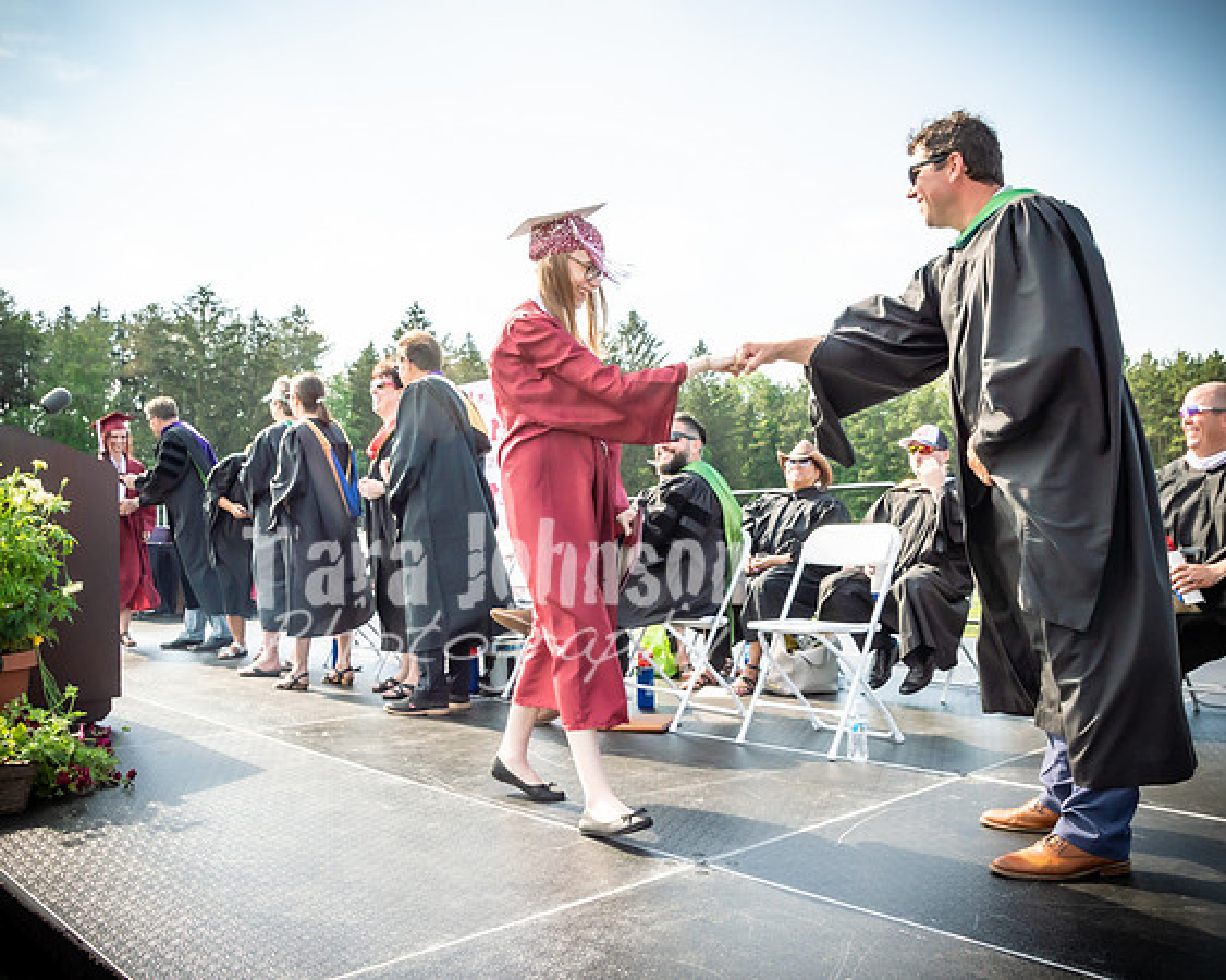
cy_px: 490
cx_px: 613
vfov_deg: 50.3
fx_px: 1043
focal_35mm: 29
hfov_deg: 60.9
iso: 200
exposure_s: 1/500
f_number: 7.1
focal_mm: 17
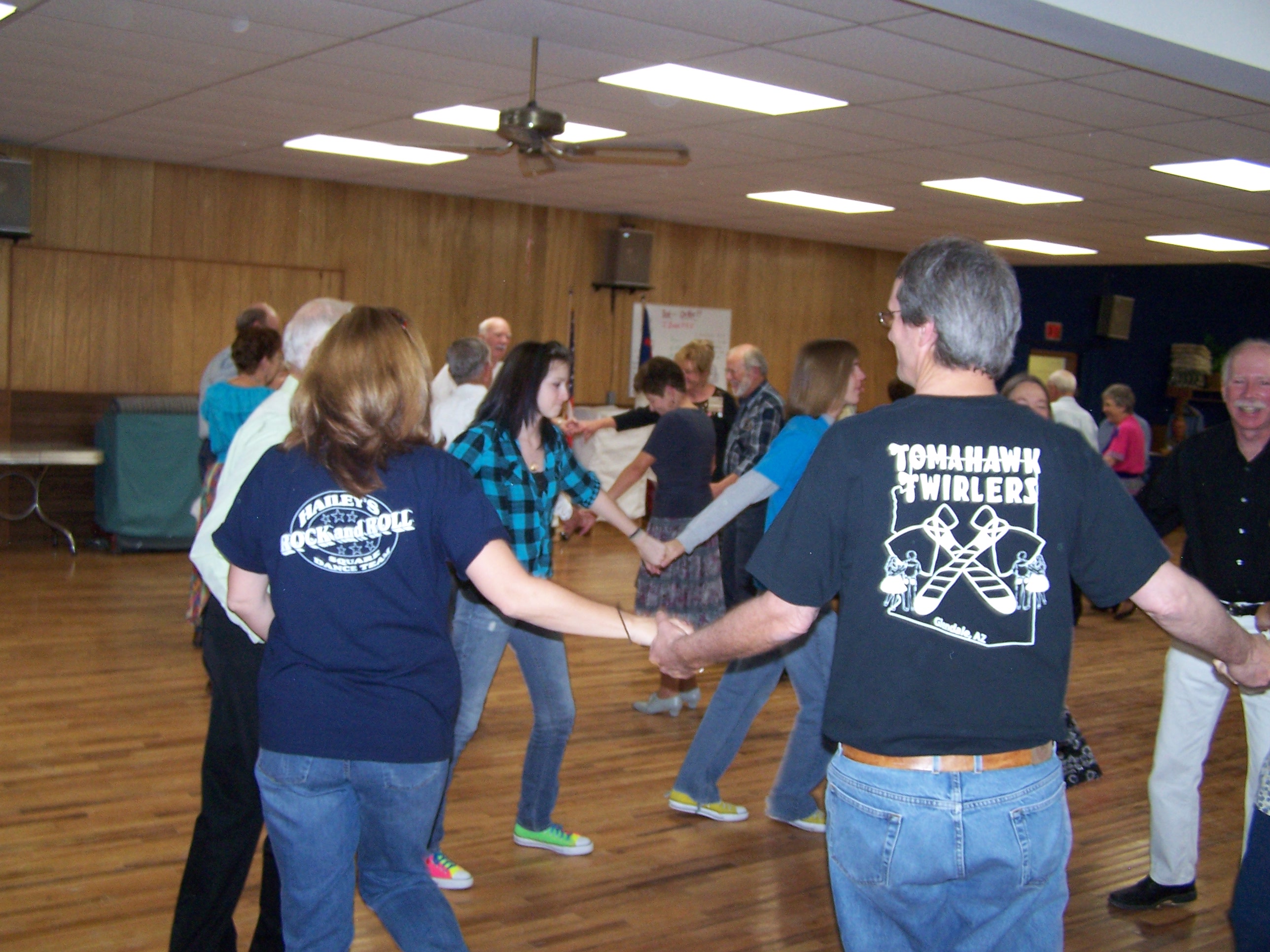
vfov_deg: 37.7
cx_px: 635
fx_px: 1394
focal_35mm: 38
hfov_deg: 49.0
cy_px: 476
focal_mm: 6.3
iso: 140
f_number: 2.8
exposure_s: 1/60
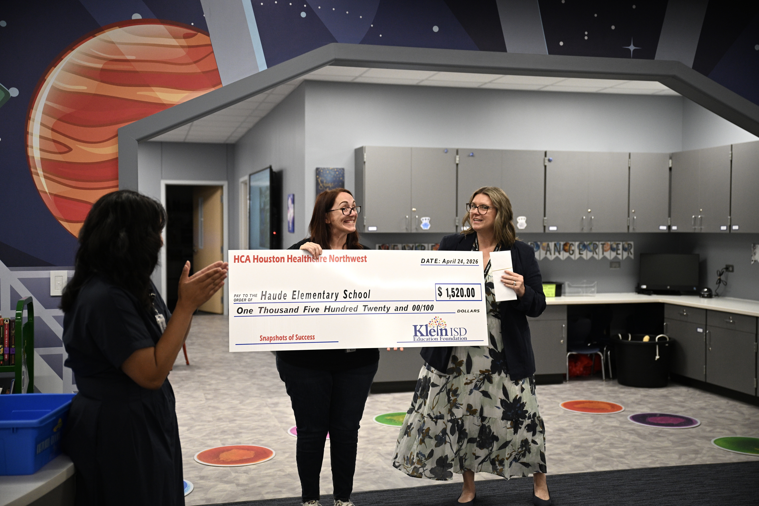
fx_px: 864
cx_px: 380
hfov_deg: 47.4
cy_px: 253
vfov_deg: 32.6
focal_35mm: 41
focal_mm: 41
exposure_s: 1/500
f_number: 2.8
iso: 2000
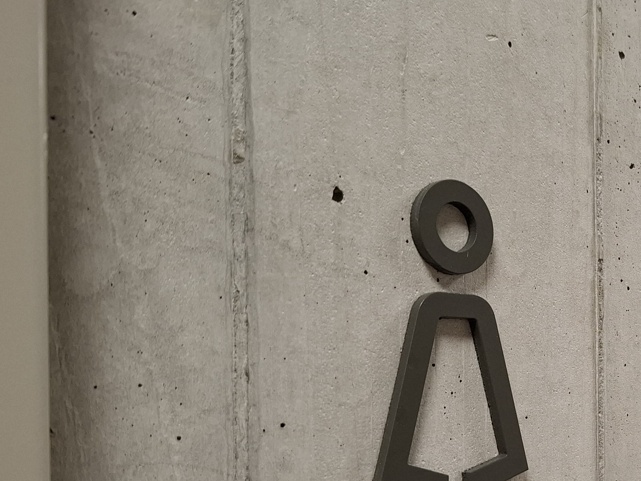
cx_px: 672
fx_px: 981
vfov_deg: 26.9
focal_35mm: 53
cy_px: 394
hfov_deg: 32.6
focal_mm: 5.54
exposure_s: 1/100
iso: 250
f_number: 1.8
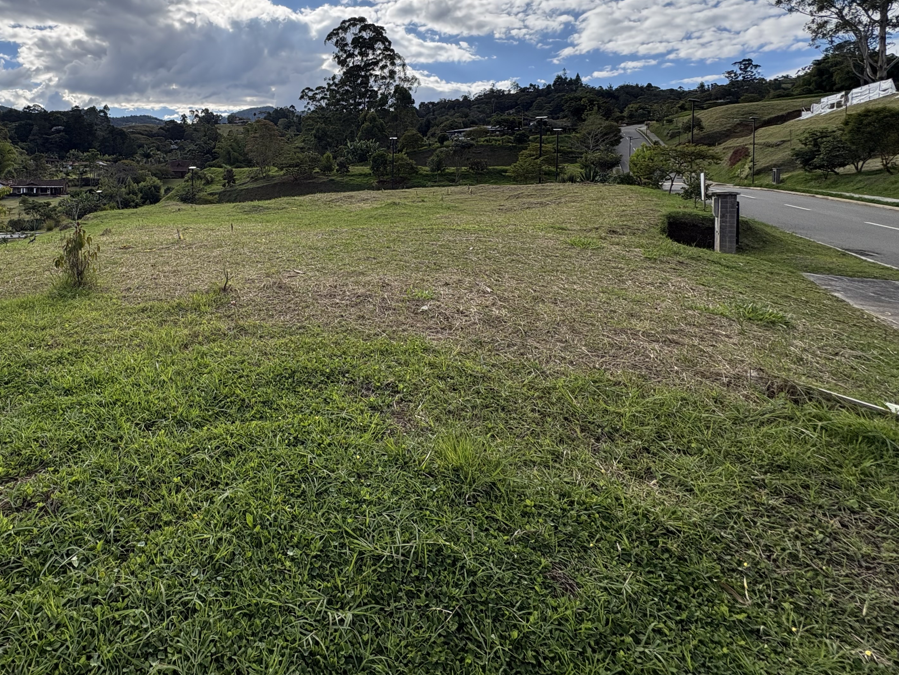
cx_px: 273
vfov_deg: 63.3
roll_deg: -0.9
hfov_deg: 78.1
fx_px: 519
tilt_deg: -0.8
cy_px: 196
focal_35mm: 20
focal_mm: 2.22
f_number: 2.2
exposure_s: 1/2208
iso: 64
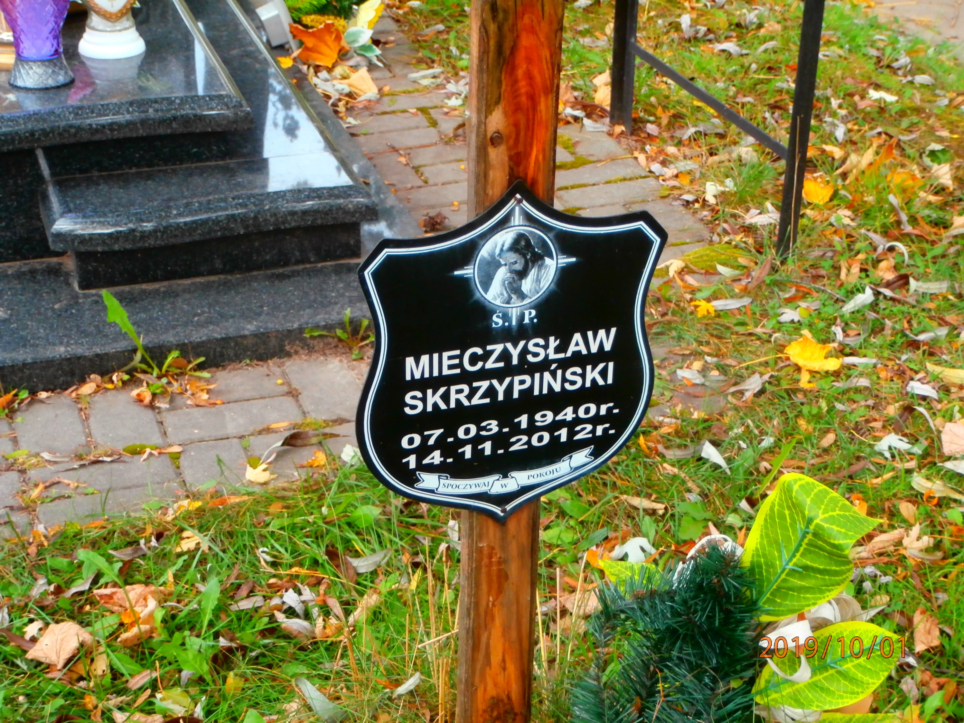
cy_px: 362
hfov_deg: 28.6
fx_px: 1894
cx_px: 482
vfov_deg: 21.6
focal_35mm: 68
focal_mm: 12.1
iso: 200
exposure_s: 1/100
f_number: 4.7
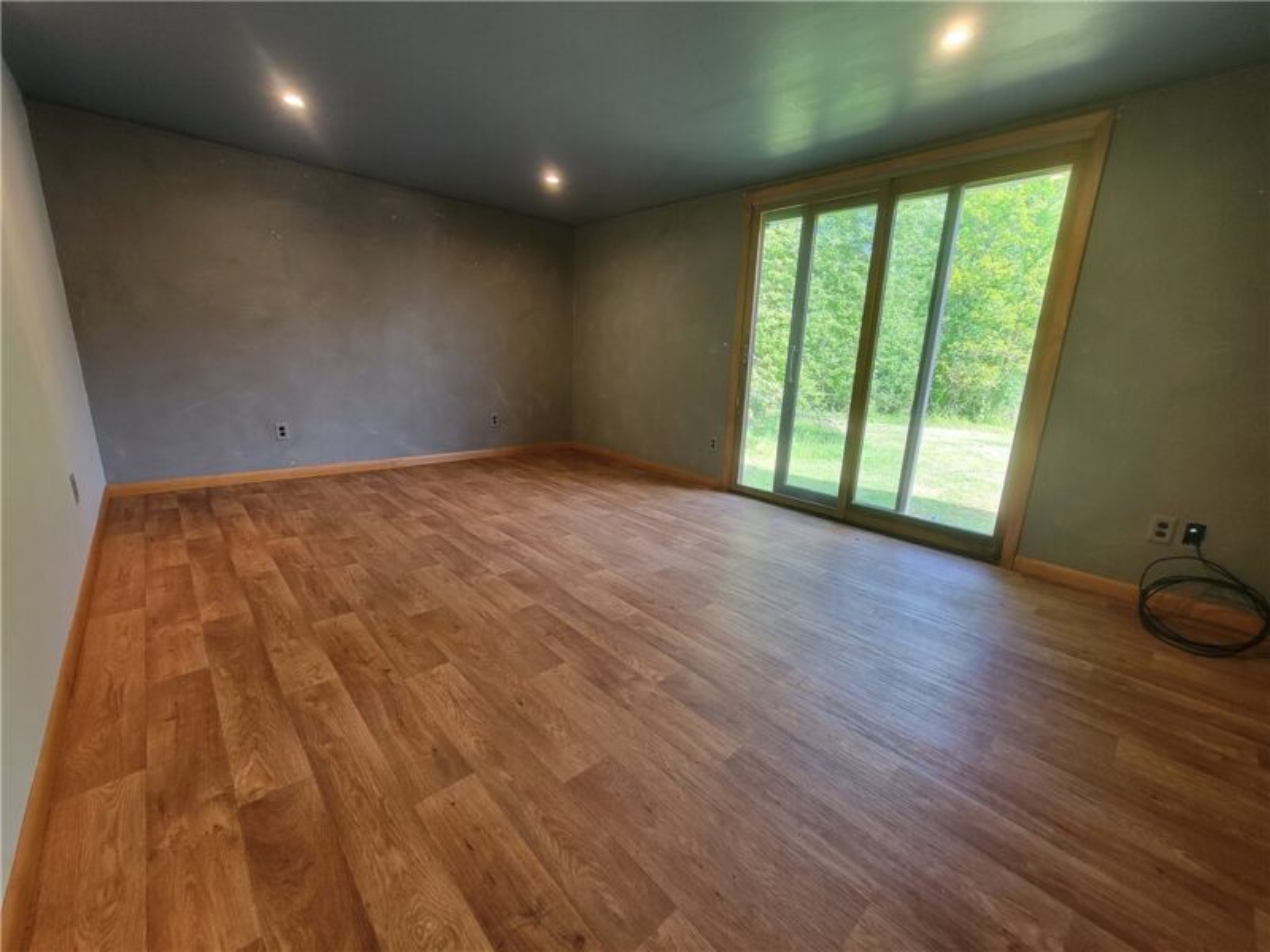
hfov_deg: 106.2
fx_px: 477
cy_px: 476
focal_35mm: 13
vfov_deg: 89.9
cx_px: 635
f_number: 2.2
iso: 200
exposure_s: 1/60
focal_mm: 2.2
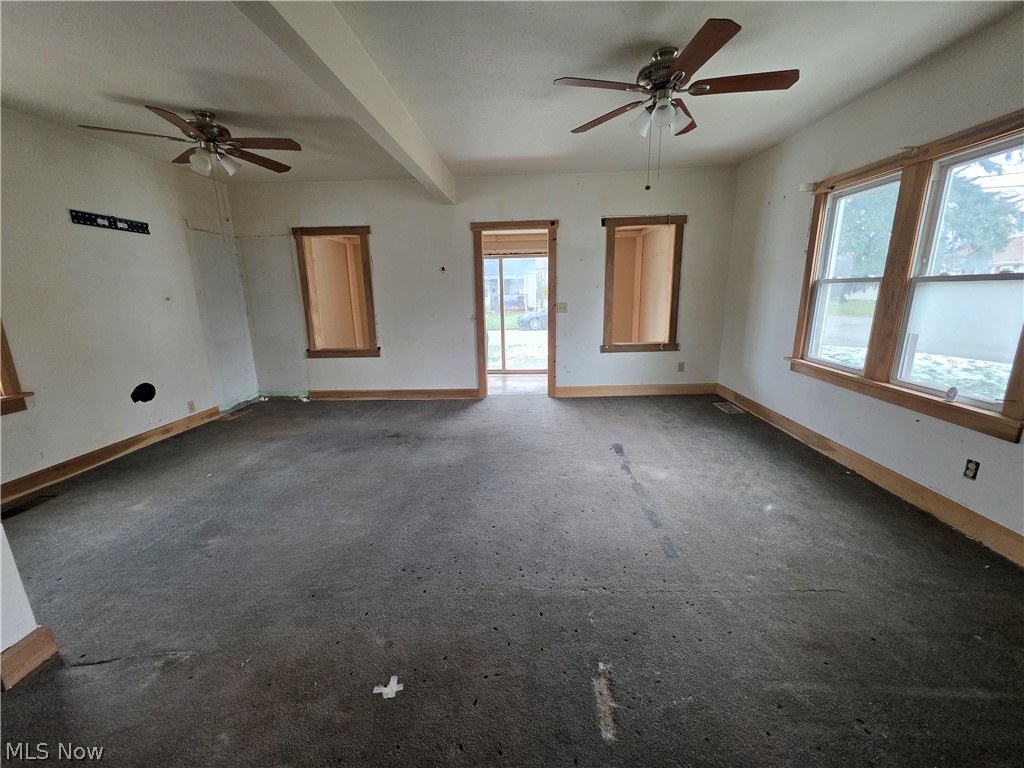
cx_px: 512
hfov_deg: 106.2
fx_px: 385
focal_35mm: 13
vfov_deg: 89.9
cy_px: 384
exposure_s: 1/240
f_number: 1.9
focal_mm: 2.2
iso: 400
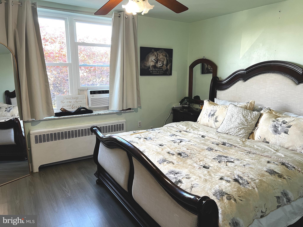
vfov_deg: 53.1
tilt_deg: -10.6
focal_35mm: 26
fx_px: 228
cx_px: 152
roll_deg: -0.5
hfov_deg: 67.3
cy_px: 114
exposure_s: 1/74
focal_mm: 5.7
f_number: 1.5
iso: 125
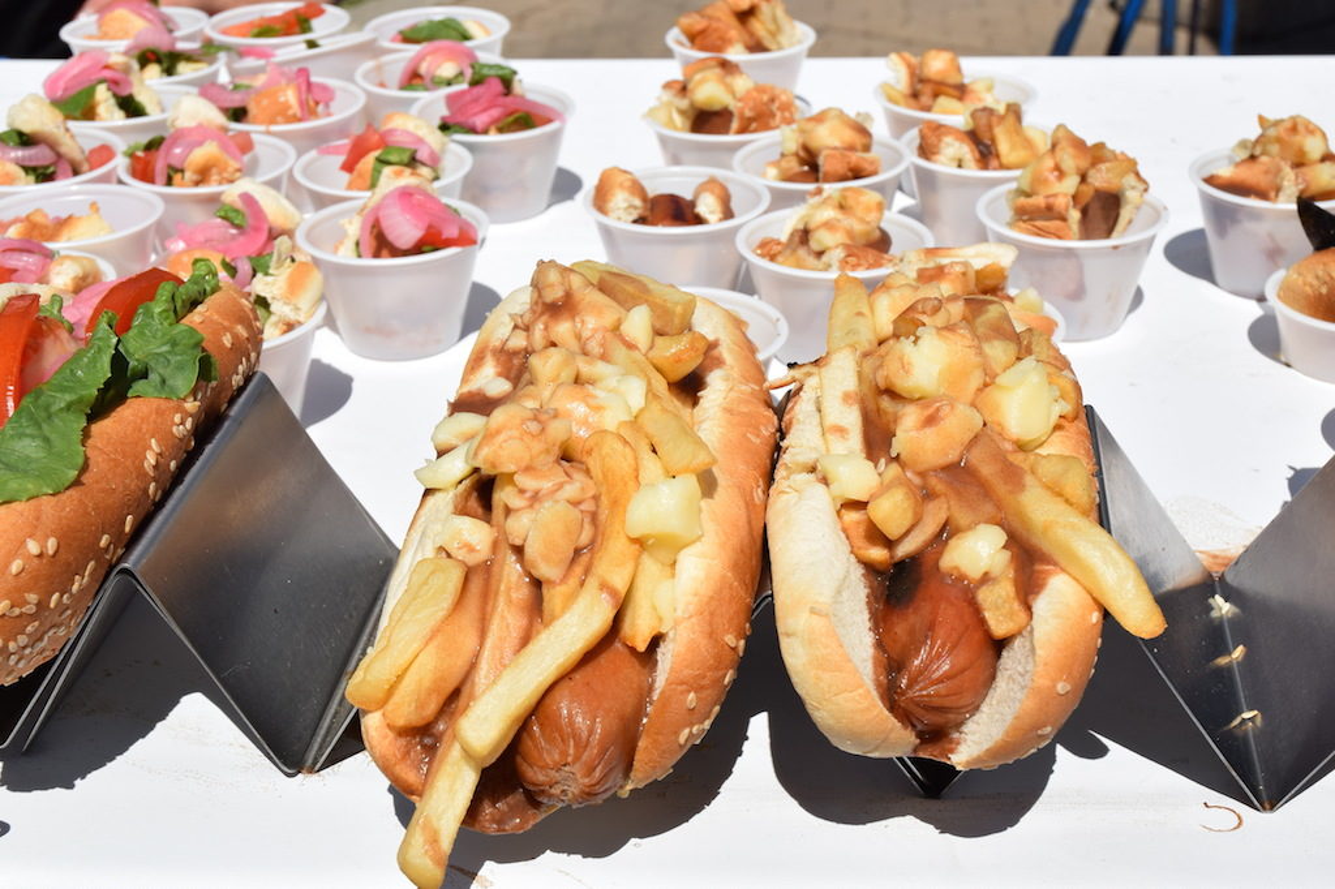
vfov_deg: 28.9
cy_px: 444
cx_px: 668
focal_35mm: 46
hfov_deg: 42.3
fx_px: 1724
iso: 200
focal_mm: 31
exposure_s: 1/500
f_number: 11
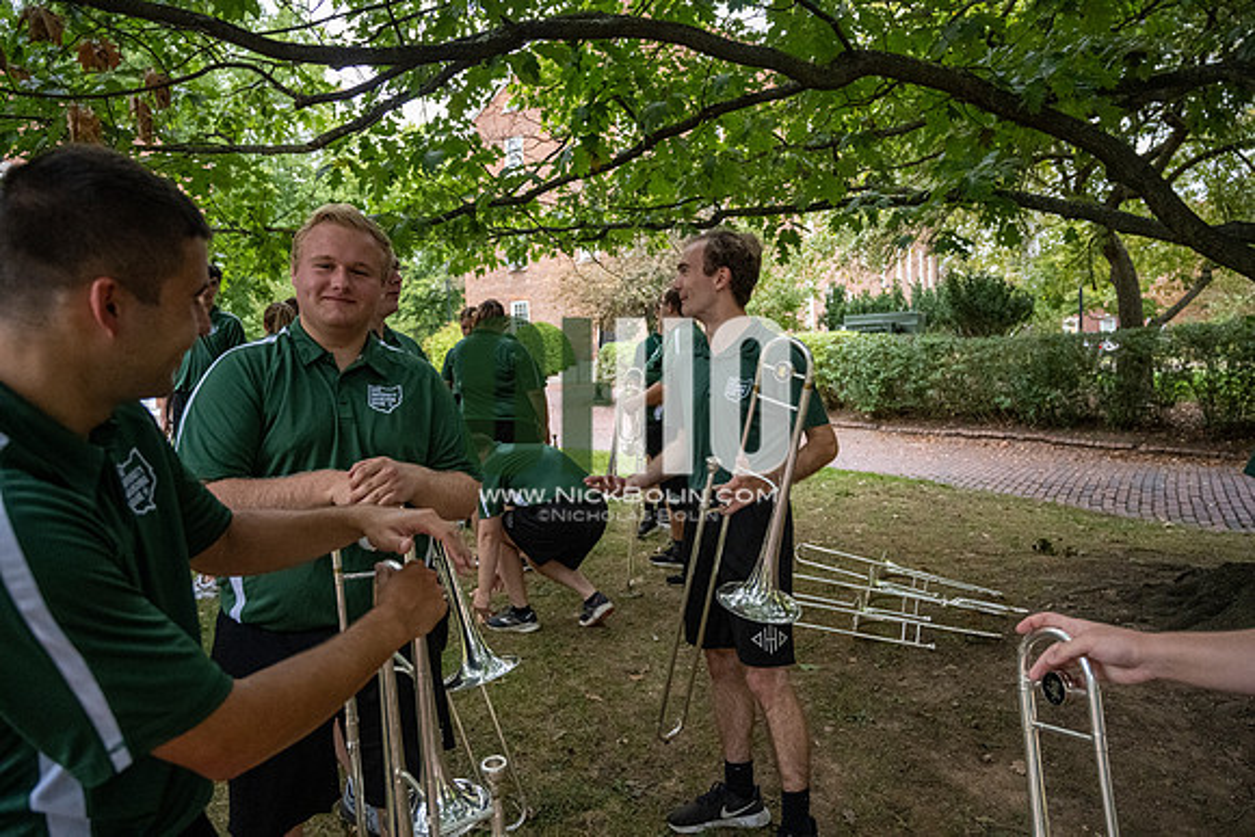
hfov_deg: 73.7
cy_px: 418
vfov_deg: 53.2
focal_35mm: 24
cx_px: 628
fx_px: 837
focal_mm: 24
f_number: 4
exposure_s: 1/500
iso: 4000
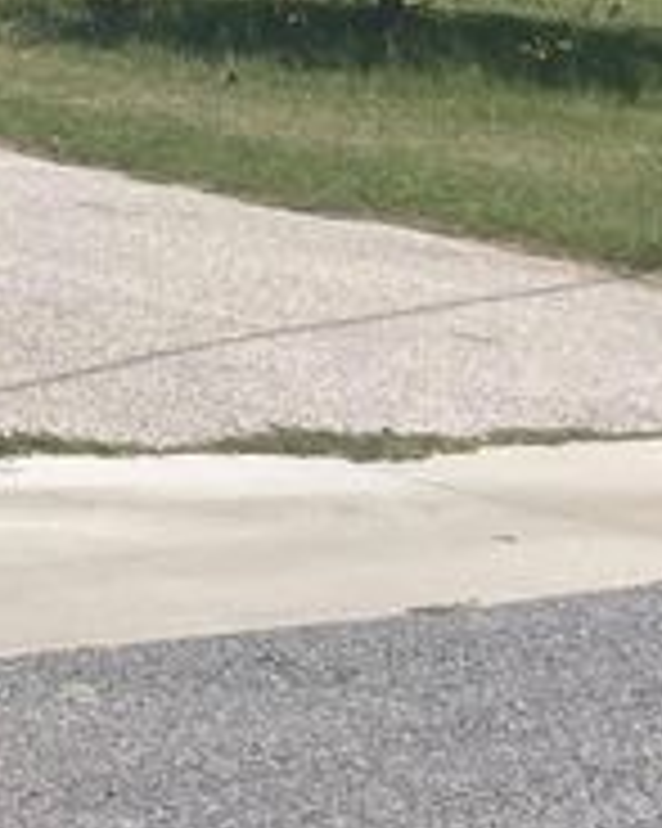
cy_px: -801
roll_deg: +0.3
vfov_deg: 12.2
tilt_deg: +5.5
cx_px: -1094
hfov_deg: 9.4
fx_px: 3456
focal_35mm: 141
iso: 32
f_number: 1.6
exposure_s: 1/4000
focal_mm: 4.2
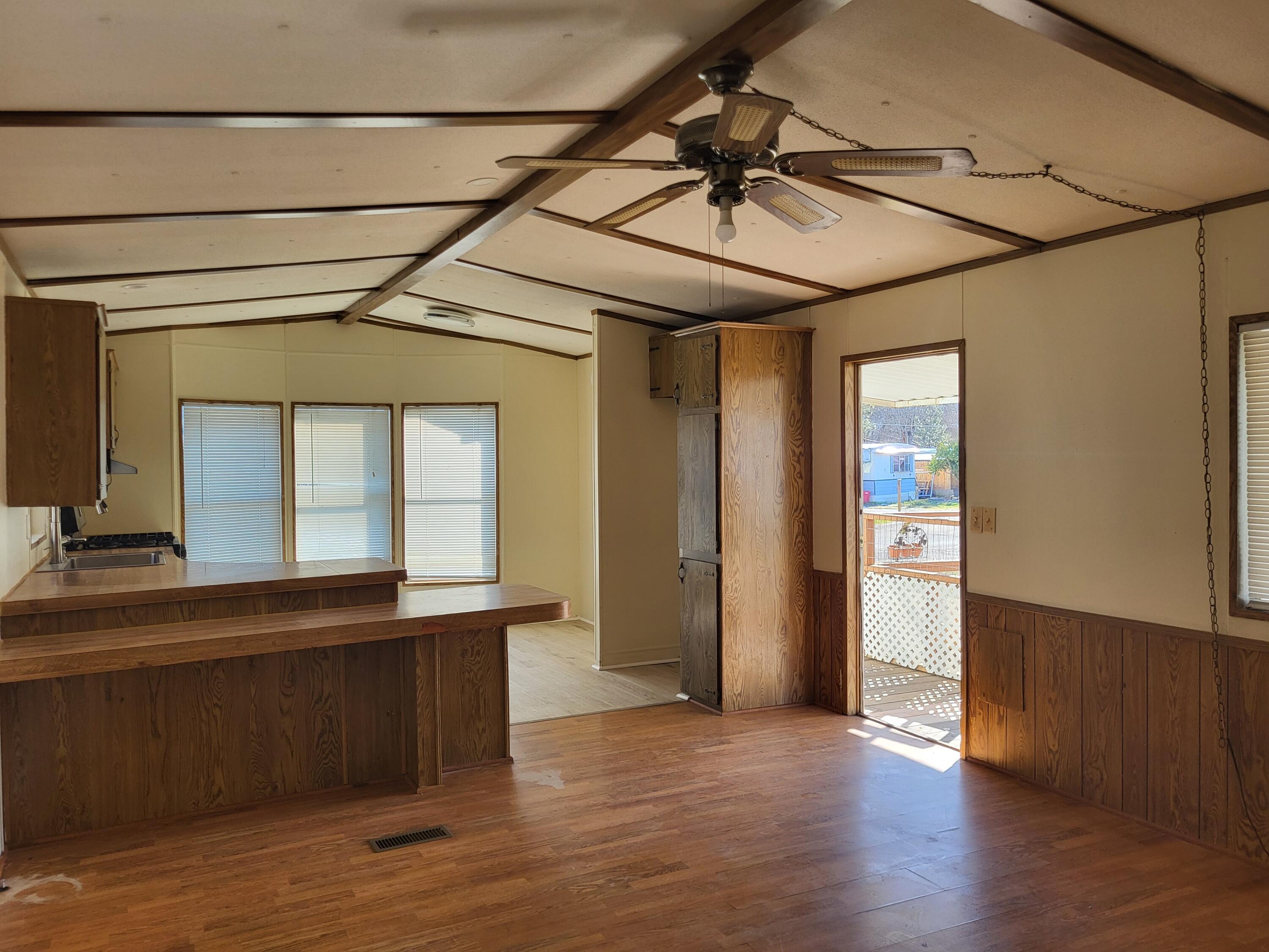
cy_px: 476
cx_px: 634
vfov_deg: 53.1
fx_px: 953
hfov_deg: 67.3
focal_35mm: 26
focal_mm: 5.4
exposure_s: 1/116
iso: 40
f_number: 1.8
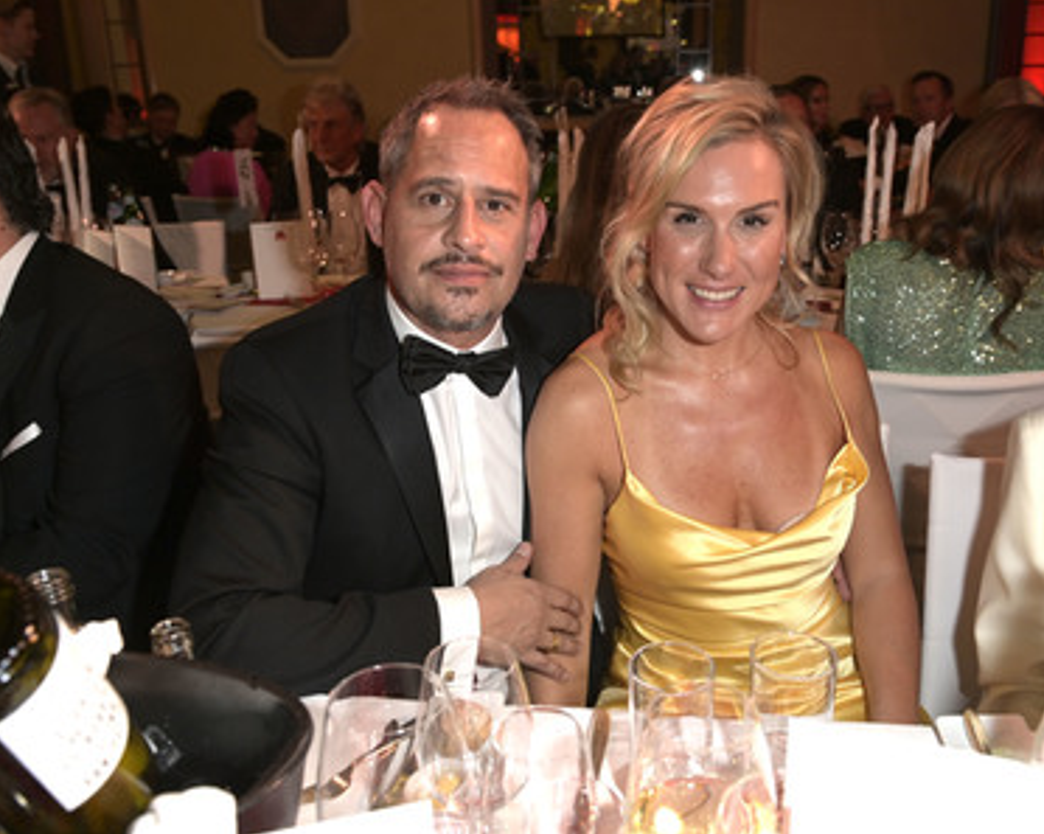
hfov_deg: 54.1
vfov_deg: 44.5
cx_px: 580
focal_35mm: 33
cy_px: 416
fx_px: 1019
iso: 1000
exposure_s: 1/100
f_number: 5.6
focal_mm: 29
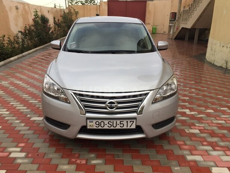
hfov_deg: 58.3
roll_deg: -2.3
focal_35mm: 31
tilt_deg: -19.8
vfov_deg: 45.4
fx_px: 206
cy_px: 92
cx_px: 111
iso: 32
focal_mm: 4.15
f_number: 2.2
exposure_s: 1/373
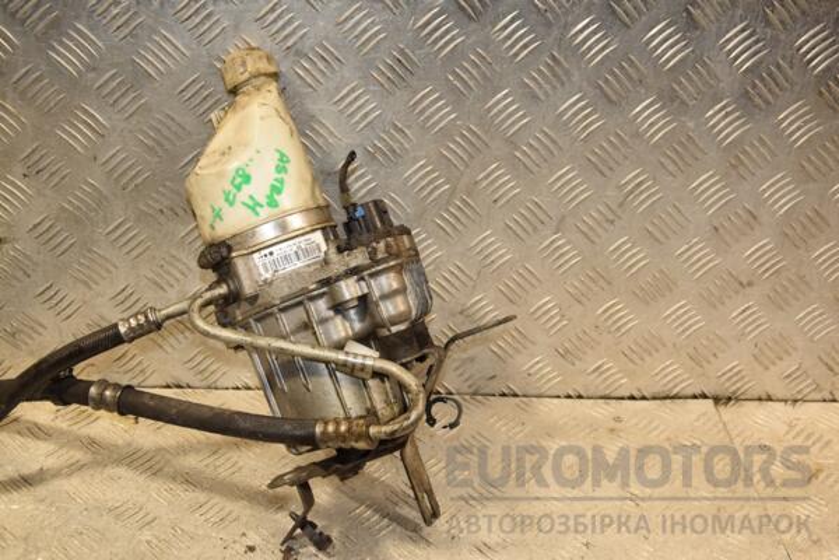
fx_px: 1188
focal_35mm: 51
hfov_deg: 38.9
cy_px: 280
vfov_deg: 26.5
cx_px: 420
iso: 800
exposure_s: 1/200
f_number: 5
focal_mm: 34
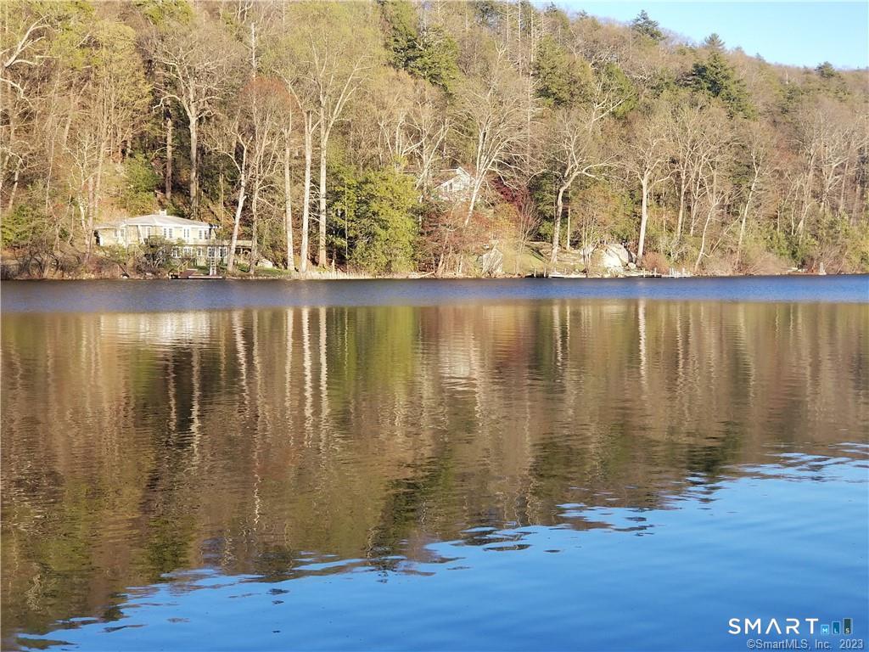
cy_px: 326
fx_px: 1305
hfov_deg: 36.8
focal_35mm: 52
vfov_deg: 28.0
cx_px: 434
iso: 25
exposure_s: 1/172
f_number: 2.4
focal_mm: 6
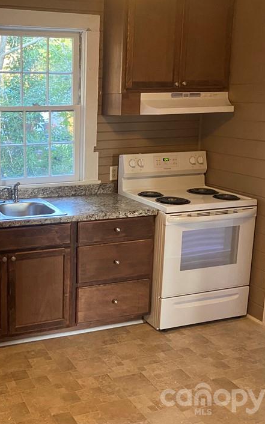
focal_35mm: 40
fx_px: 462
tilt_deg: -11.5
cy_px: 196
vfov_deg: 49.2
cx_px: 31
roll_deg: -0.9
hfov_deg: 30.7
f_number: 1.8
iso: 400
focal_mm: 4.25
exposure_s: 1/40
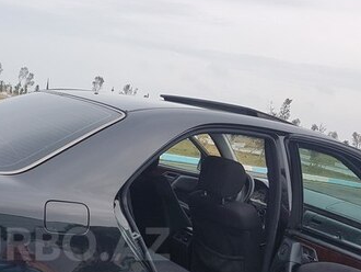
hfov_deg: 35.3
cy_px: 244
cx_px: 58
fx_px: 543
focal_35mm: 52
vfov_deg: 27.1
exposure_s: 1/814
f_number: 1.7
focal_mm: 4.2
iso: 40
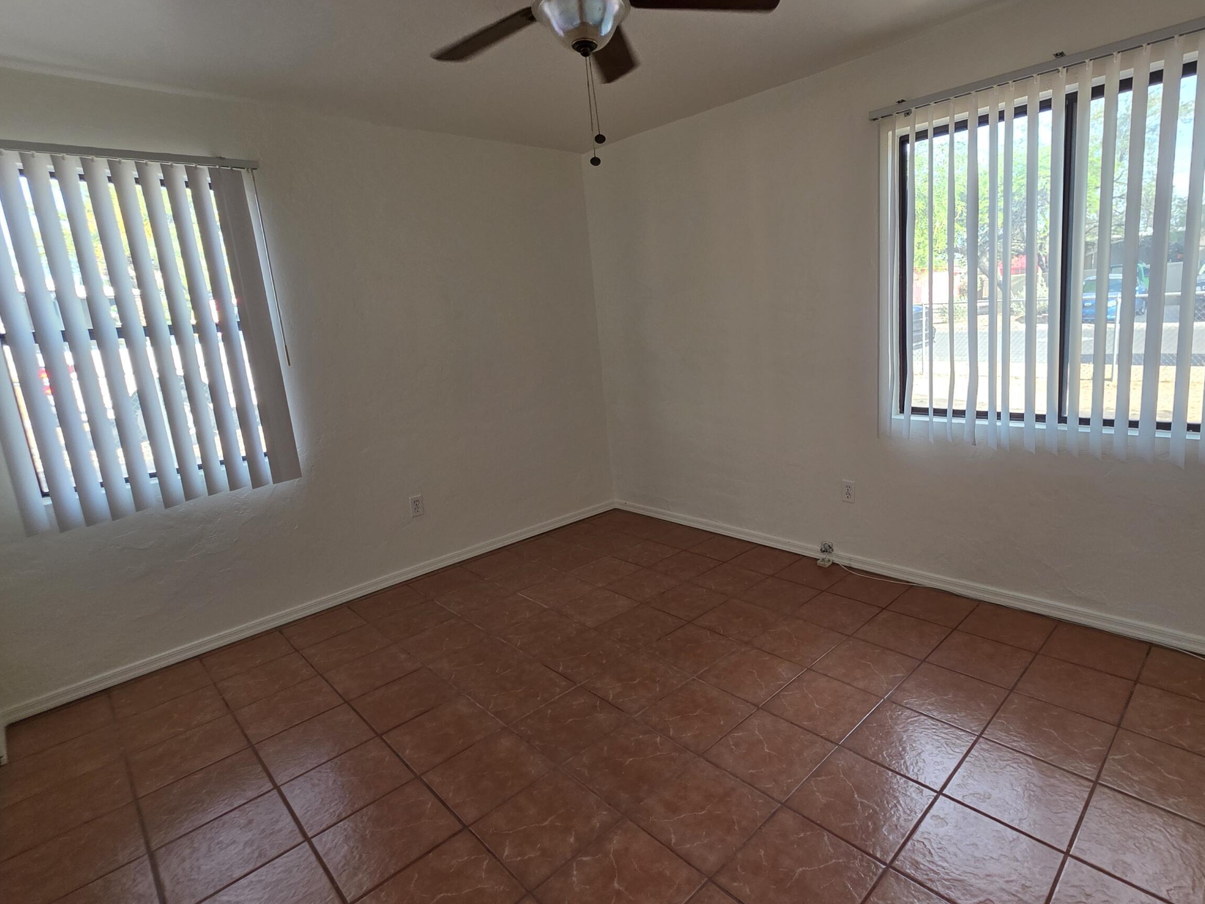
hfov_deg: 90.6
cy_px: 437
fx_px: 592
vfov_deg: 74.7
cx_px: 674
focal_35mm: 17
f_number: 1.9
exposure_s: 1/120
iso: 125
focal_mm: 2.2
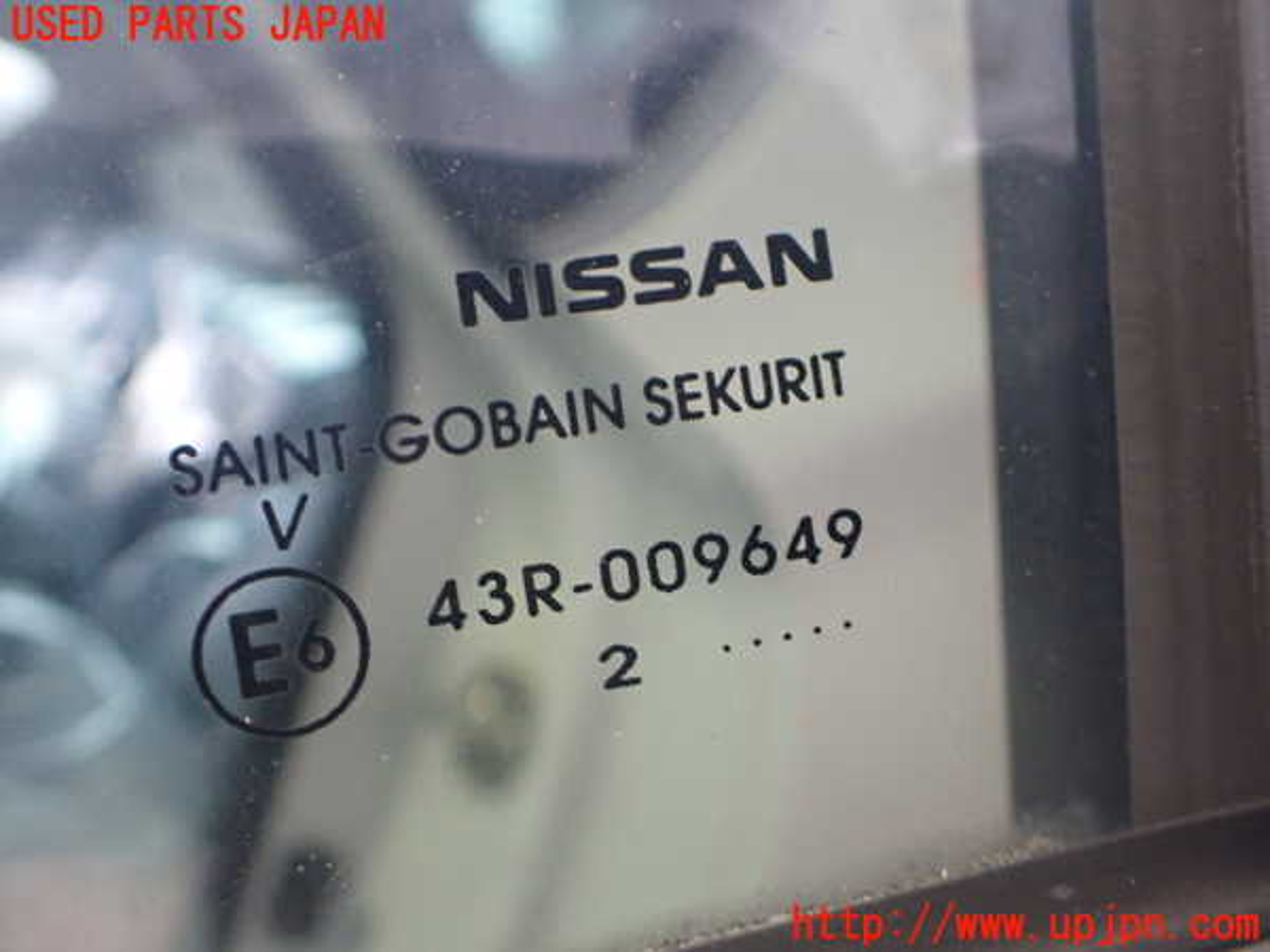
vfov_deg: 46.8
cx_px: 635
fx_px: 1101
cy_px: 476
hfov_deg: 60.0
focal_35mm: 30
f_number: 2.3
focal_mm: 5.4
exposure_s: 1/80
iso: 800
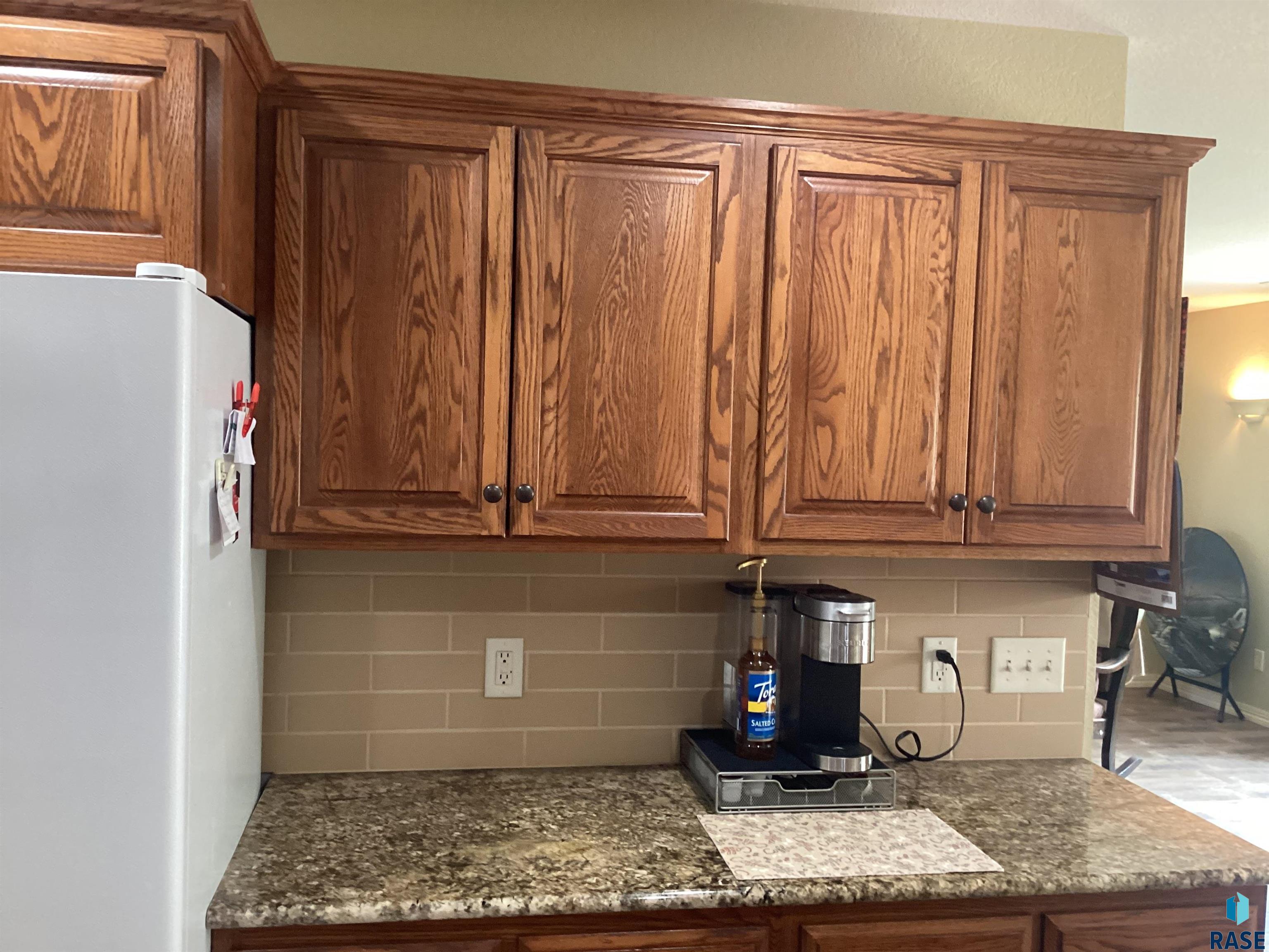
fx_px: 1136
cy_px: 476
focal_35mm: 31
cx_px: 634
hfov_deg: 58.4
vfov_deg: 45.4
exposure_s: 1/40
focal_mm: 3.3
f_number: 2.4
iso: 320
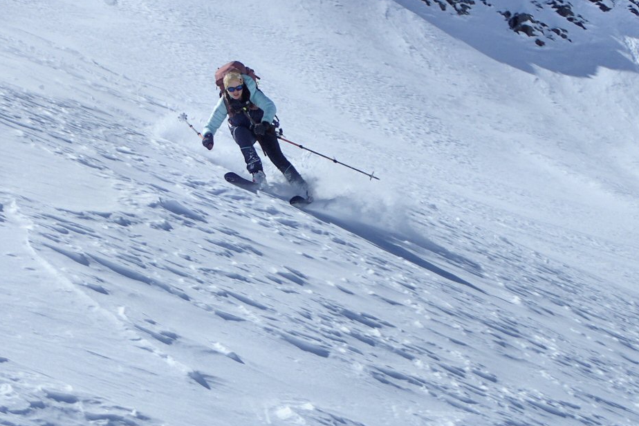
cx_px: 182
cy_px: 142
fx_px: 1864
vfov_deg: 13.0
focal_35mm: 105
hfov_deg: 19.4
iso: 100
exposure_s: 1/160
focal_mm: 12.6
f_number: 16
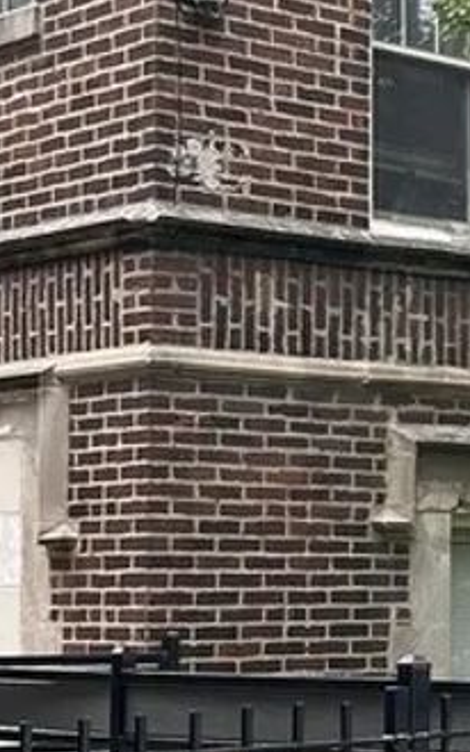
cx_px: 780
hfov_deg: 10.9
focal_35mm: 114
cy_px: 446
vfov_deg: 18.3
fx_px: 2338
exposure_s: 1/274
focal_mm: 5.7
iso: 40
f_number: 1.5
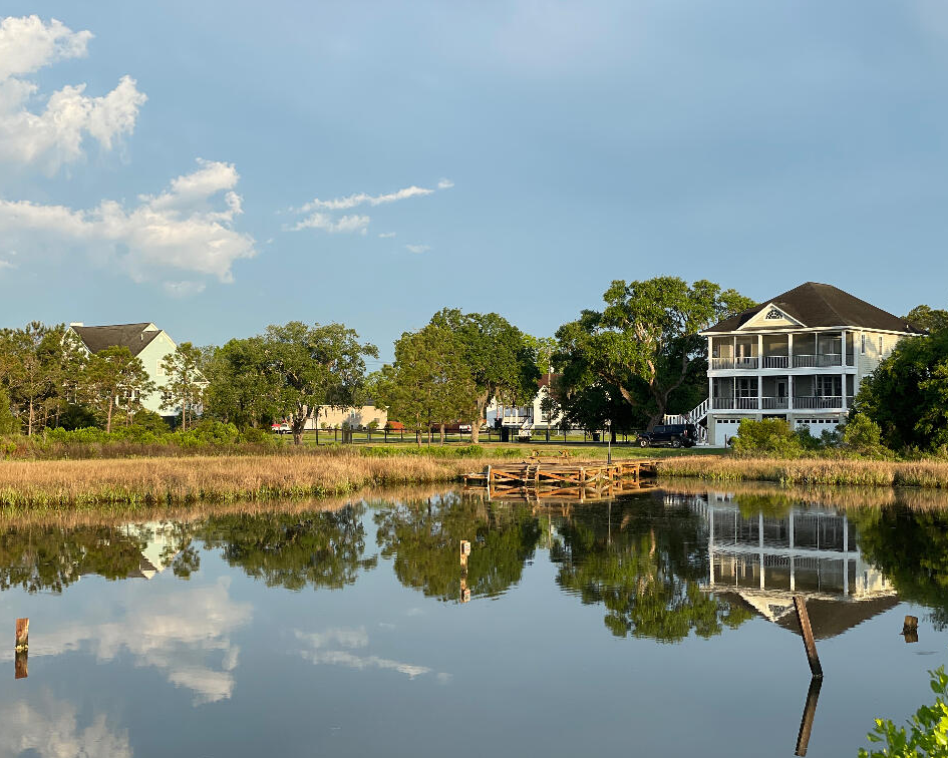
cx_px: 454
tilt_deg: +2.2
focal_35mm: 55
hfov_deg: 34.1
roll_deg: +0.1
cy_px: 376
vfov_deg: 27.6
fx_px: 1543
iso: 25
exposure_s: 1/564
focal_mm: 6
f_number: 2
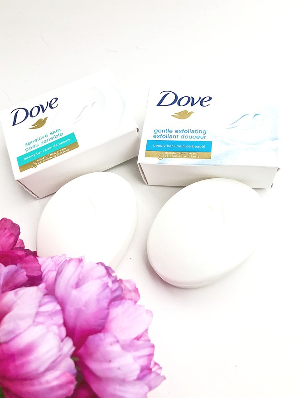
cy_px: 199
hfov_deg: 49.7
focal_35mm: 28
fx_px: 322
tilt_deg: -66.1
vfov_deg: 63.4
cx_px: 150
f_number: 1.8
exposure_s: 1/120
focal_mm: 3.99
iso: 32
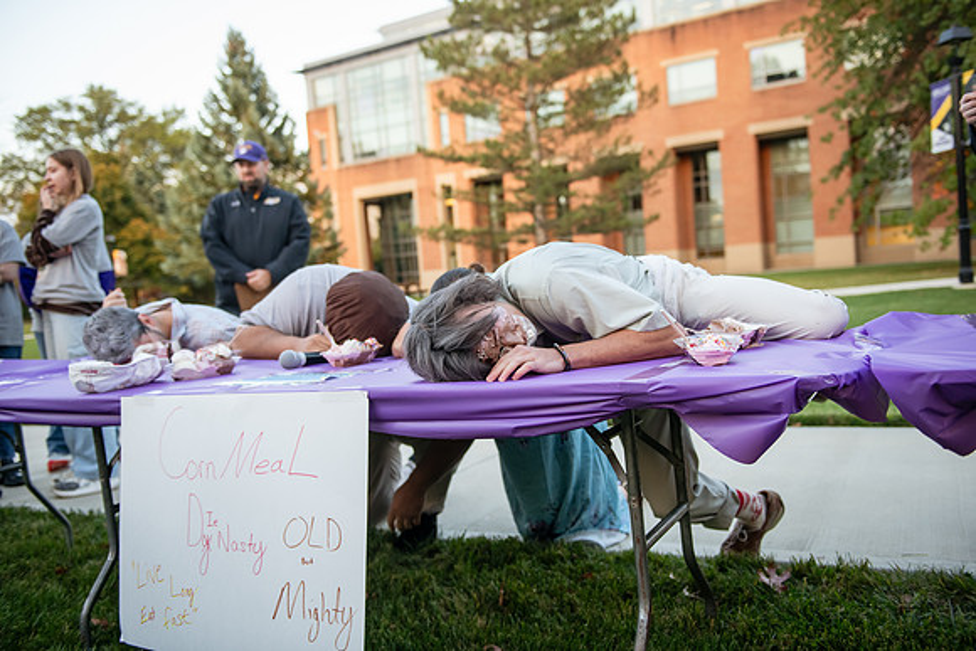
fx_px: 868
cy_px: 326
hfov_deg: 58.7
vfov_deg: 41.1
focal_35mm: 32
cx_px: 488
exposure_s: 1/400
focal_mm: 32
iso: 800
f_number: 2.8
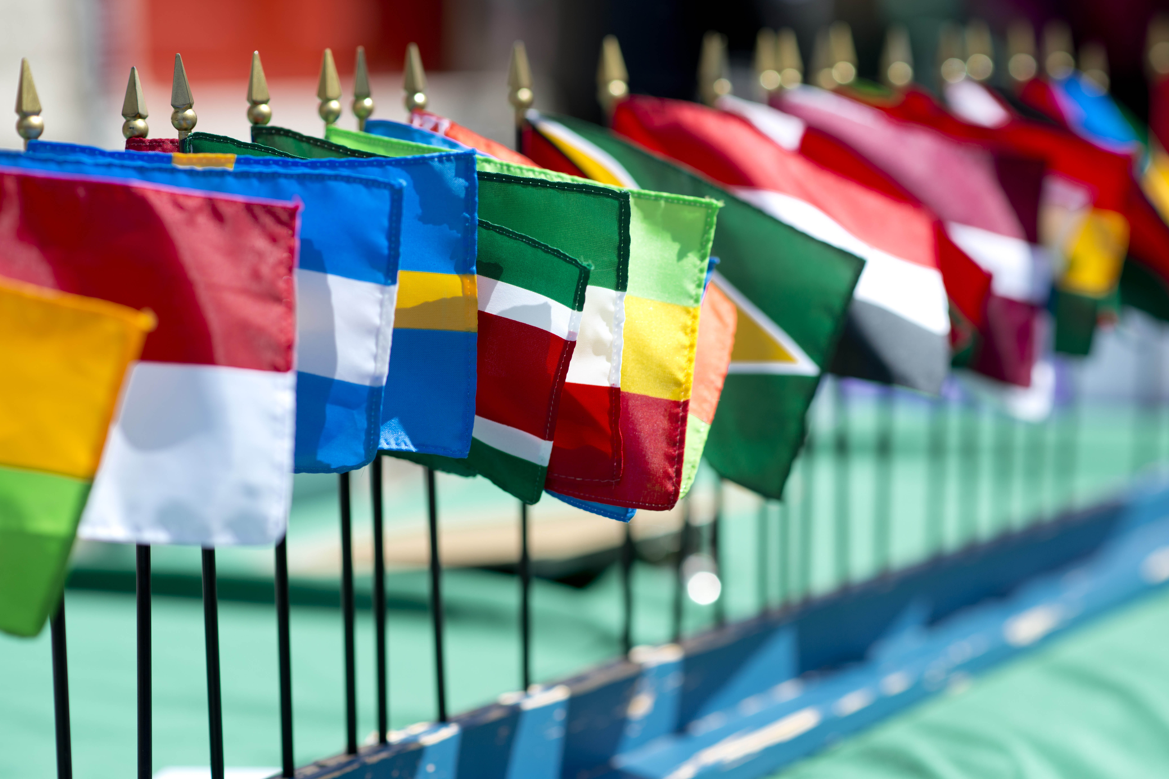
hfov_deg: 23.6
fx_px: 2792
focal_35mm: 86
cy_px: 387
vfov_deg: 15.9
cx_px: 590
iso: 100
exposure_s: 1/1000
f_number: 3.2
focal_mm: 85
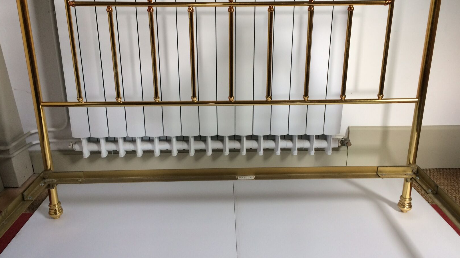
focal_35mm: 32
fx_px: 390
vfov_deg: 36.6
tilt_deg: -17.3
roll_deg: -0.4
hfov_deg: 61.0
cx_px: 232
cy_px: 106
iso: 100
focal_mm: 4.15
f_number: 2.2
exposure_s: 1/33
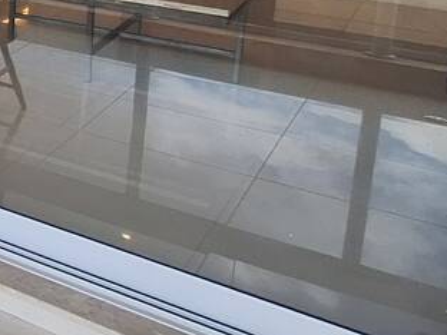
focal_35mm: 60
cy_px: -106
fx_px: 775
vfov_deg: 21.9
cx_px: -506
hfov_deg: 17.7
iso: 40
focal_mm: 1.74
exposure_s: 1/233
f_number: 2.2
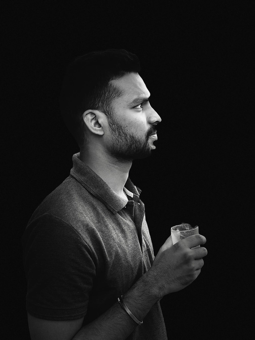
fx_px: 511
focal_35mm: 52
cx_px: 128
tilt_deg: -3.7
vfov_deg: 36.8
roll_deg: -0.7
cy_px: 170
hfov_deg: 28.0
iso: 25
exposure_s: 1/50
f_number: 2.4
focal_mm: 6
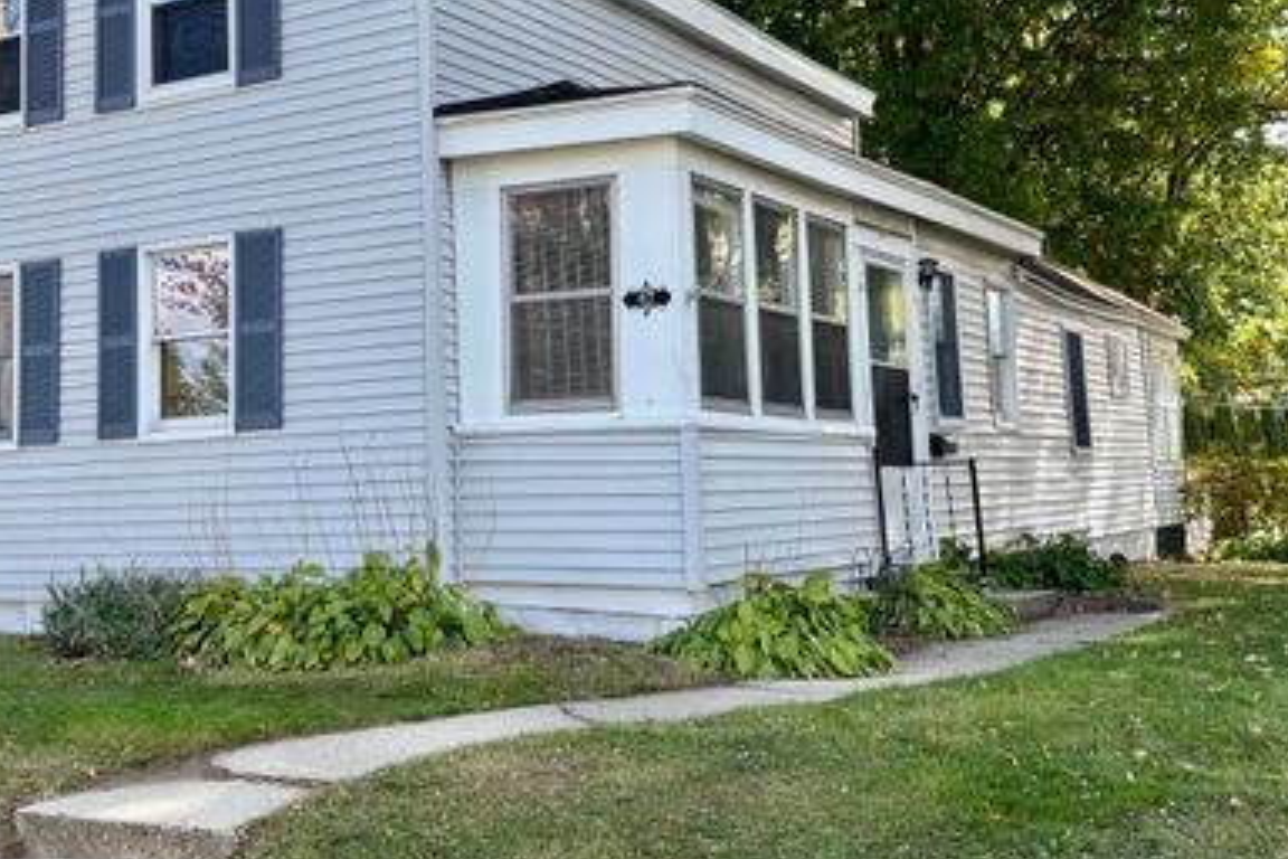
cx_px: 480
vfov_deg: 28.6
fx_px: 1681
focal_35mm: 47
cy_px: 331
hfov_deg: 41.6
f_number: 1.6
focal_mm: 5.96
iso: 50
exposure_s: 1/805
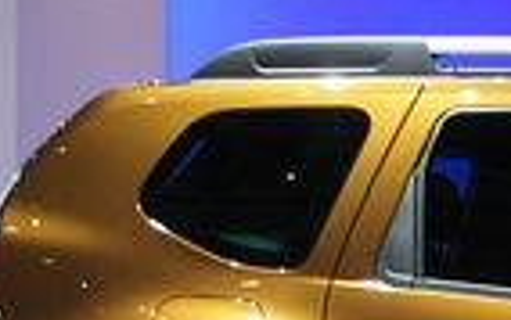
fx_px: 2495
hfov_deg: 11.1
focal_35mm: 179
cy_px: 404
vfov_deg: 7.3
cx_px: 824
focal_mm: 26
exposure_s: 1/80
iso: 800
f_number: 5.6
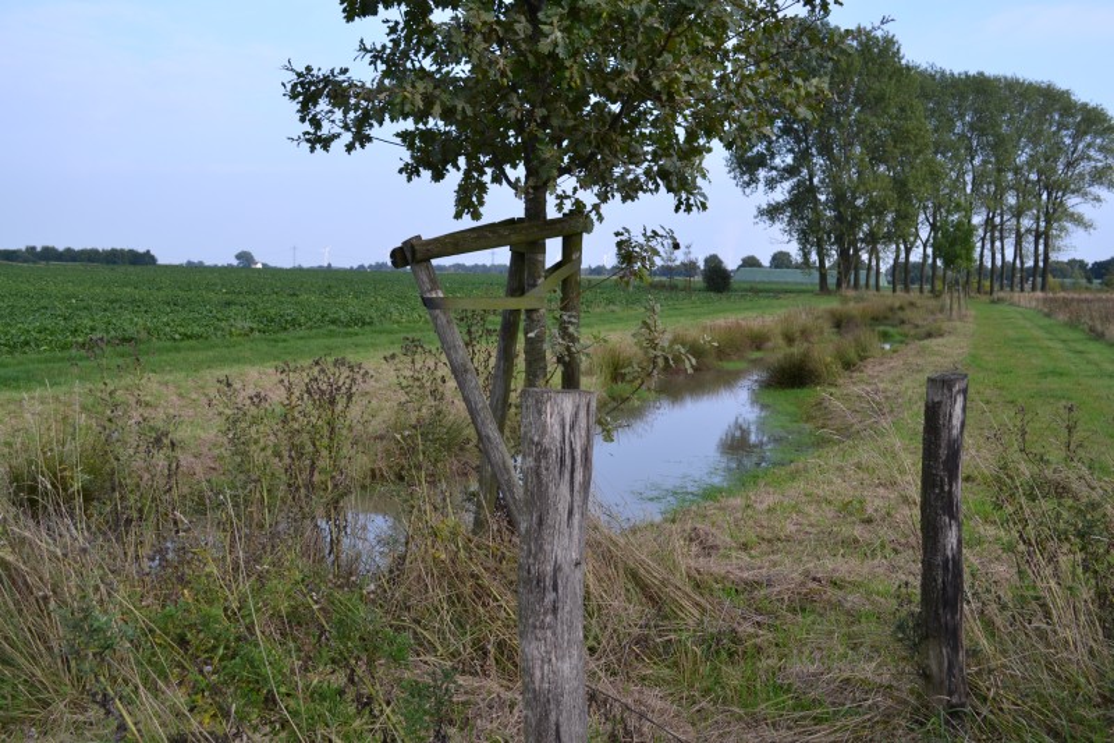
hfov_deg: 53.1
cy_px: 372
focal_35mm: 36
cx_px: 557
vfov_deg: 36.9
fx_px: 1114
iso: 100
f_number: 6.3
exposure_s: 1/160
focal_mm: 24
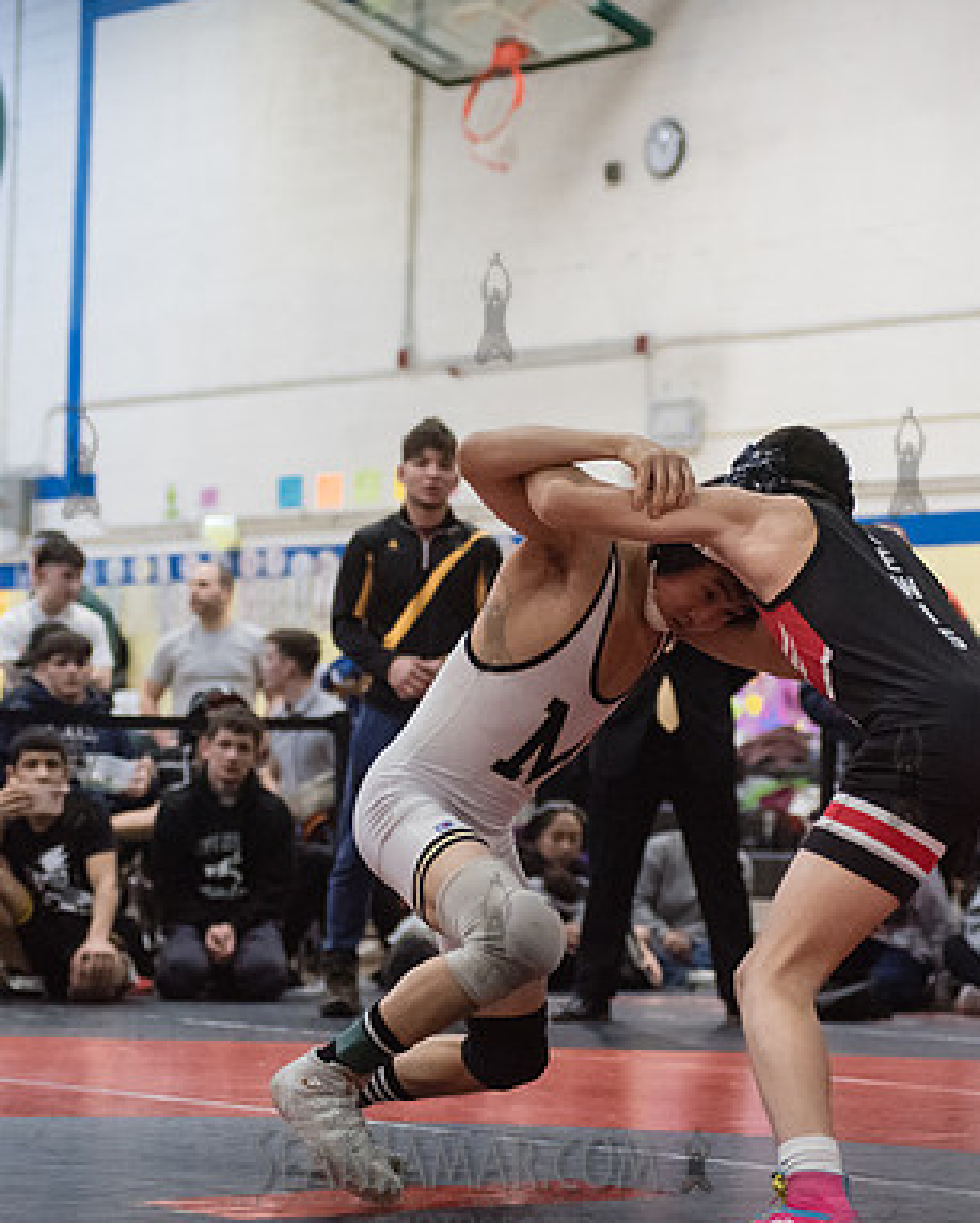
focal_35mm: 114
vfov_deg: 16.9
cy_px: 616
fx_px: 4130
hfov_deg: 13.5
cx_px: 493
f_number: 3.5
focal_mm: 80
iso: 8000
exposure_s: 1/500
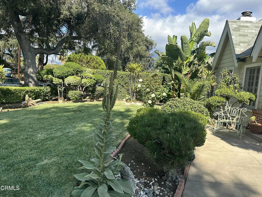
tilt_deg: -4.1
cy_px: 98
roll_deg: -4.7
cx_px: 131
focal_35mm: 24
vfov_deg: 56.8
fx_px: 182
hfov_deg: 71.6
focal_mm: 6.86
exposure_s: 1/1880
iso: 80
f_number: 1.78
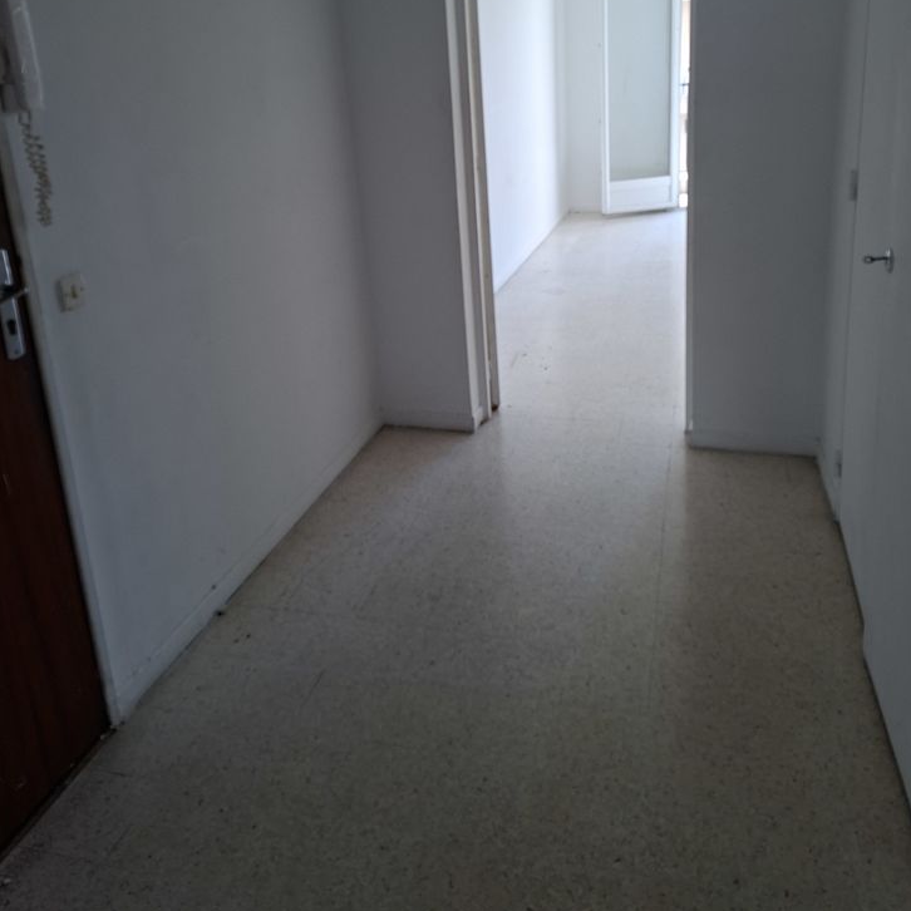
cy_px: 289
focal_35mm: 28
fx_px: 834
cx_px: 461
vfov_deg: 55.8
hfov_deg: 57.3
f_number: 1.8
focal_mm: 5.54
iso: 40
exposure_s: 1/121
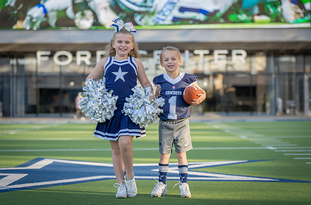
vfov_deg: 14.5
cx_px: 164
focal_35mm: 94
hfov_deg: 21.7
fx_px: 810
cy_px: 100
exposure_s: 1/320
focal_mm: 87
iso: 100
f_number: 2.8
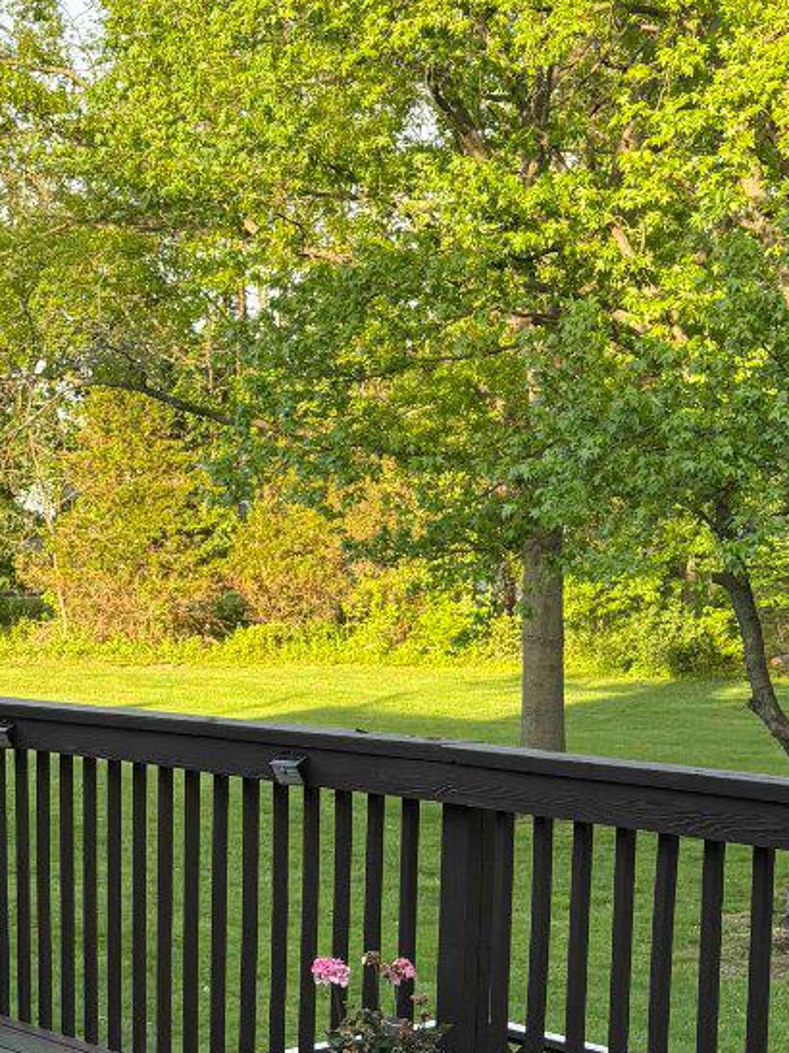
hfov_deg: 19.7
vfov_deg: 26.4
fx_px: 2219
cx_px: 31
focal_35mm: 73
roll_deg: +2.7
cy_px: 782
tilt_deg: -7.0
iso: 64
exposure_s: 1/535
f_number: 1.6
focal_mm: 5.96
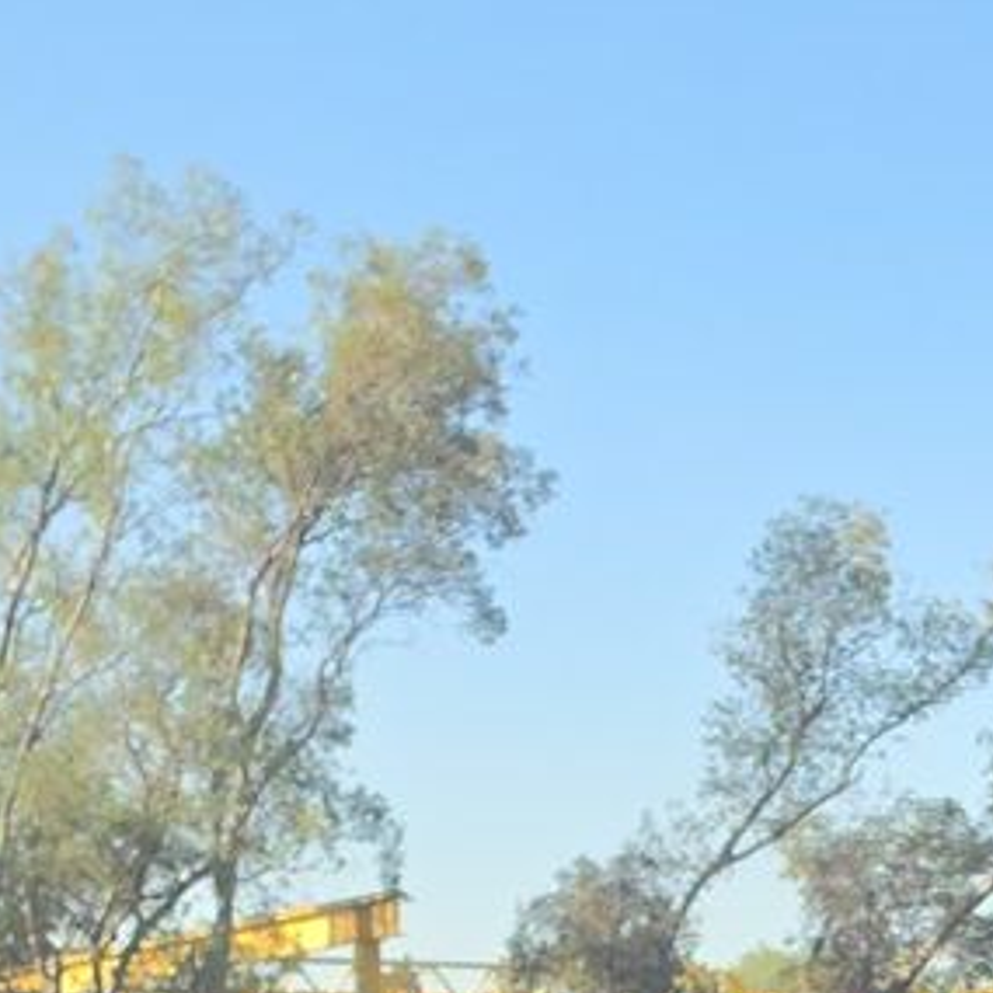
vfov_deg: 13.4
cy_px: 1909
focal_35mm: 114
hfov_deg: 14.9
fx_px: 3700
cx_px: 1132
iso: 63
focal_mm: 6.5
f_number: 1.4
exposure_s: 1/2744
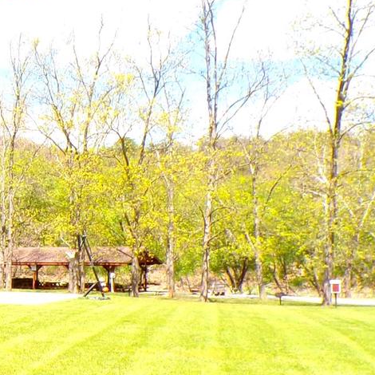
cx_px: -128
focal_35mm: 65
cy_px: 270
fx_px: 797
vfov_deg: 26.2
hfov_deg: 23.1
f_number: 7.7
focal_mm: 4.3
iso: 100
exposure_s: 1/60
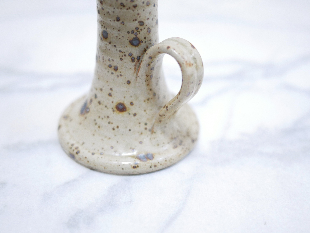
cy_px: 116
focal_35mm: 40
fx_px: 358
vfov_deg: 36.0
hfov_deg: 46.8
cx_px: 155
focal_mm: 20
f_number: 1.7
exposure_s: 1/60
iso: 2000
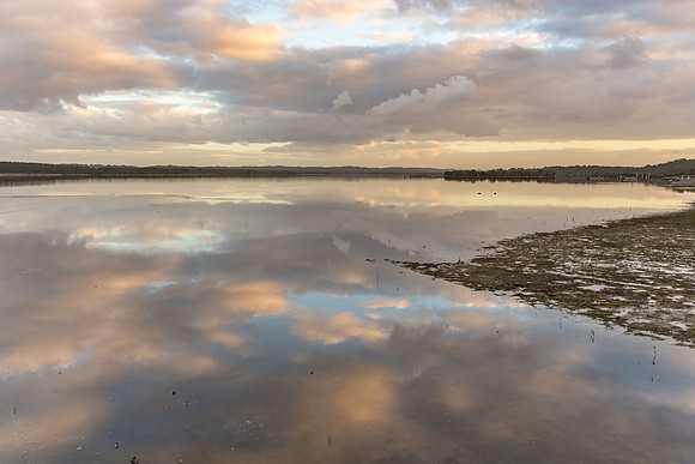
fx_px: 558
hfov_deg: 63.8
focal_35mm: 29
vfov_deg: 45.1
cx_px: 348
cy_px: 232
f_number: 6.3
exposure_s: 1/200
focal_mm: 18
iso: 400
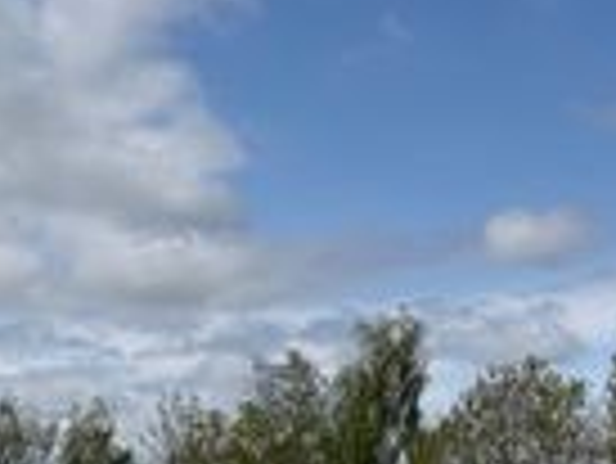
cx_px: -54
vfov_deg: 20.6
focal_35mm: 70
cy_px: 423
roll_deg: +0.4
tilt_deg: +5.0
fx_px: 1247
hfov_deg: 25.8
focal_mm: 6.76
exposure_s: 1/10309
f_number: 1.78
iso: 80
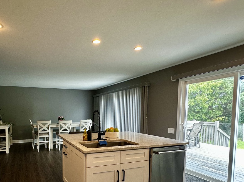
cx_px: 79
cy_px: 123
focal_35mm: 23
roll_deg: -0.1
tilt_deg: -4.3
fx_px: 162
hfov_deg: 71.5
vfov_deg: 57.4
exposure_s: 1/120
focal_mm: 2.22
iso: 125
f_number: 2.2
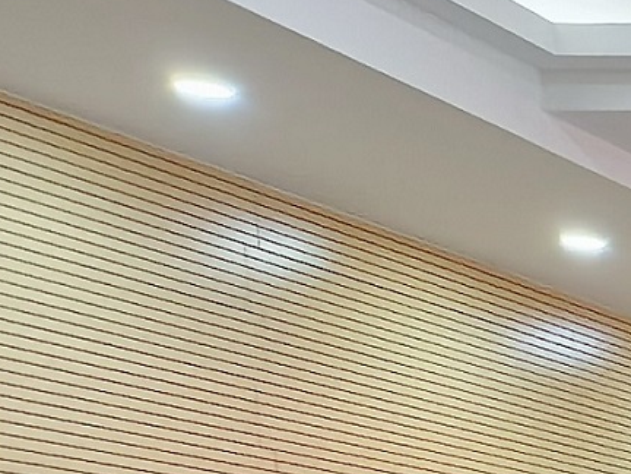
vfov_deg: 11.6
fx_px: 2023
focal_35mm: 111
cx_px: 1778
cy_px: 1027
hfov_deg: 11.8
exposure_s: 1/50
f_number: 2.2
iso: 160
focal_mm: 1.76
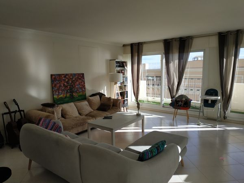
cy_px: 92
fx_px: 169
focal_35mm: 24
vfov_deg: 56.8
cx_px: 122
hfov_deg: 71.6
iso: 125
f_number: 1.9
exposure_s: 1/900
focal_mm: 3.94
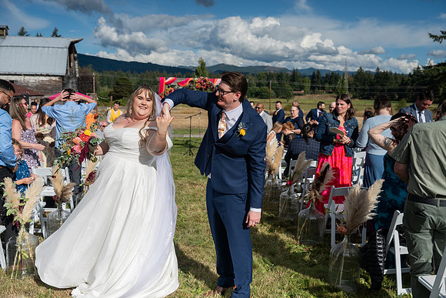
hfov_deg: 54.4
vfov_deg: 37.9
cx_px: 223
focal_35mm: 35
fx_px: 434
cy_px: 149
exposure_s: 1/8000
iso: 400
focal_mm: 35
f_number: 5
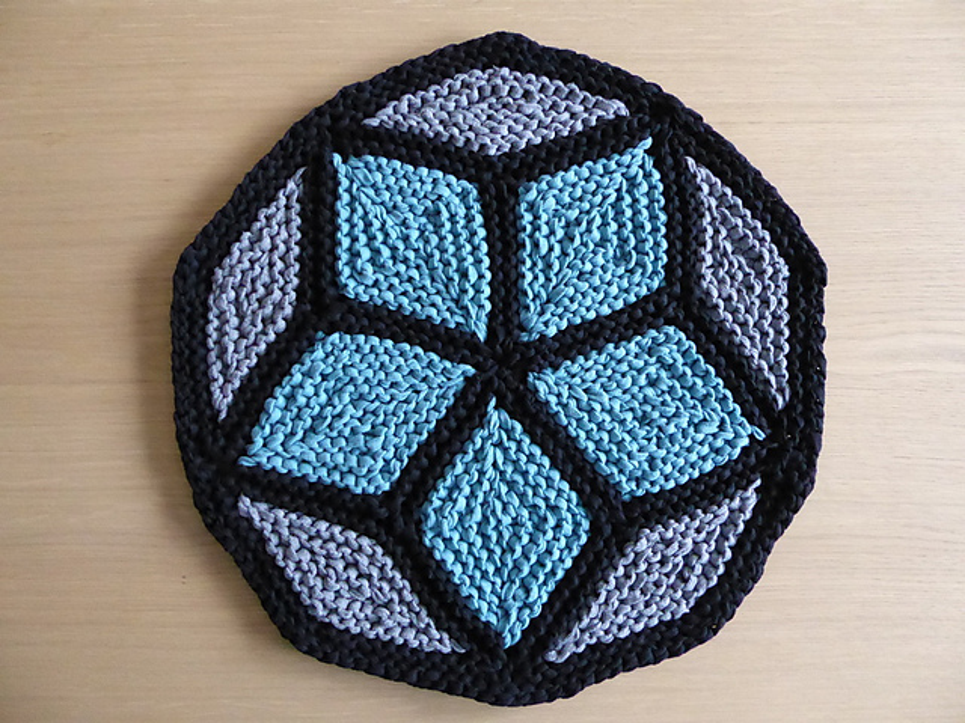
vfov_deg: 54.9
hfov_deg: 69.4
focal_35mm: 25
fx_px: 697
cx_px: 482
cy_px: 362
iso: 1250
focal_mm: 4.3
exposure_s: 1/250
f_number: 3.3
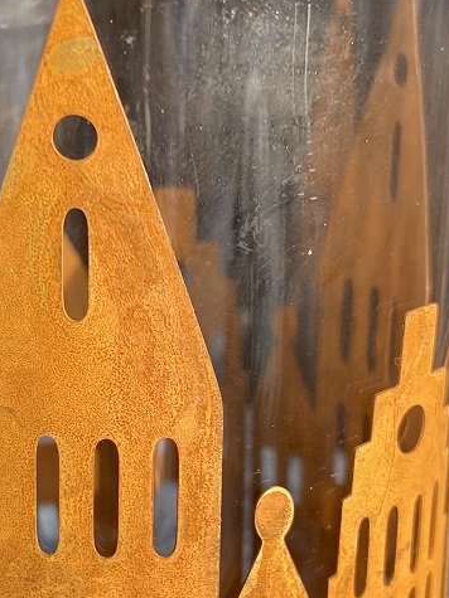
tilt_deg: -25.3
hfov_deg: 18.6
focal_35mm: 79
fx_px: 1367
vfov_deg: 24.6
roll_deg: +0.6
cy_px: 414
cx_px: 125
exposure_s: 1/165
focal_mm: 4.25
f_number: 1.8
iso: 32
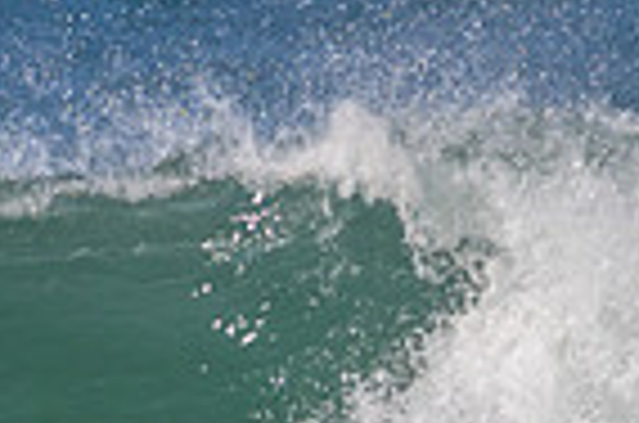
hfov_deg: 0.6
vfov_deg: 0.4
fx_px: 58054
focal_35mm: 3278
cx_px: 328
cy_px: 781
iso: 800
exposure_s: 1/2000
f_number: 11
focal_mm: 800
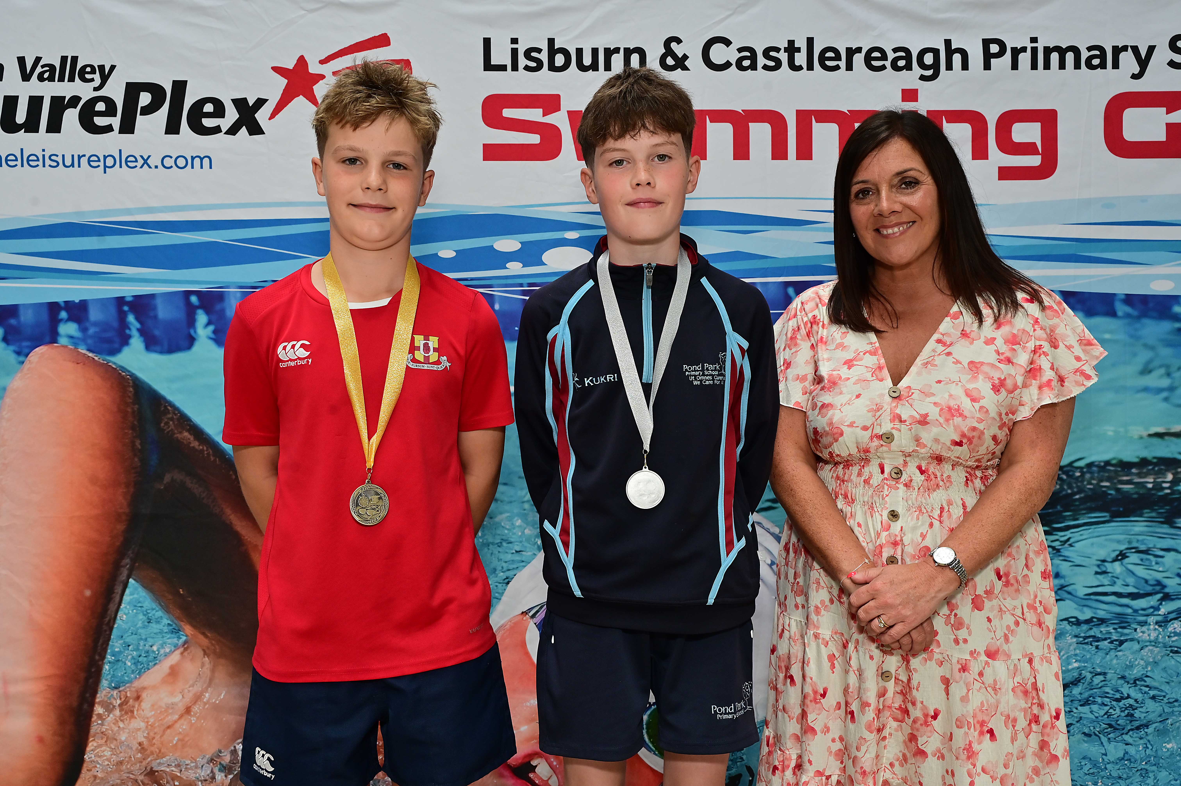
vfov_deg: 41.7
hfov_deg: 59.5
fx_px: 1033
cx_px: 590
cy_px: 393
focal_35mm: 32
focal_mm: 31.5
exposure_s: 1/160
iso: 1000
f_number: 9
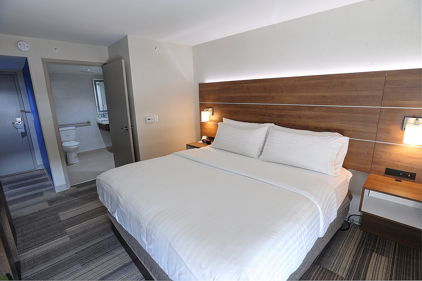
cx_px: 211
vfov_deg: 53.1
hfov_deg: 73.8
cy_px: 140
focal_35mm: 24
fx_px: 281
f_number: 7.1
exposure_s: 1/15
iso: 800
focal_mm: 24
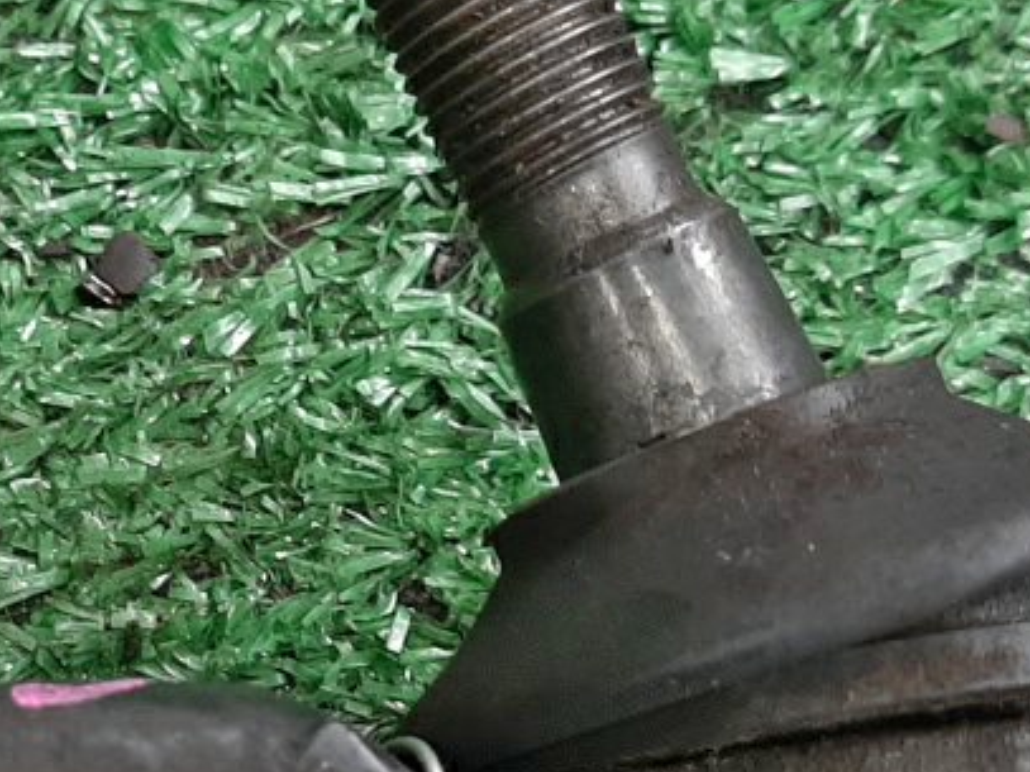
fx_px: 2737
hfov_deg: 20.8
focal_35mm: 92
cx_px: 94
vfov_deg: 15.9
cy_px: 651
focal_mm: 3.93
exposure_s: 1/50
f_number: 1.7
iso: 97
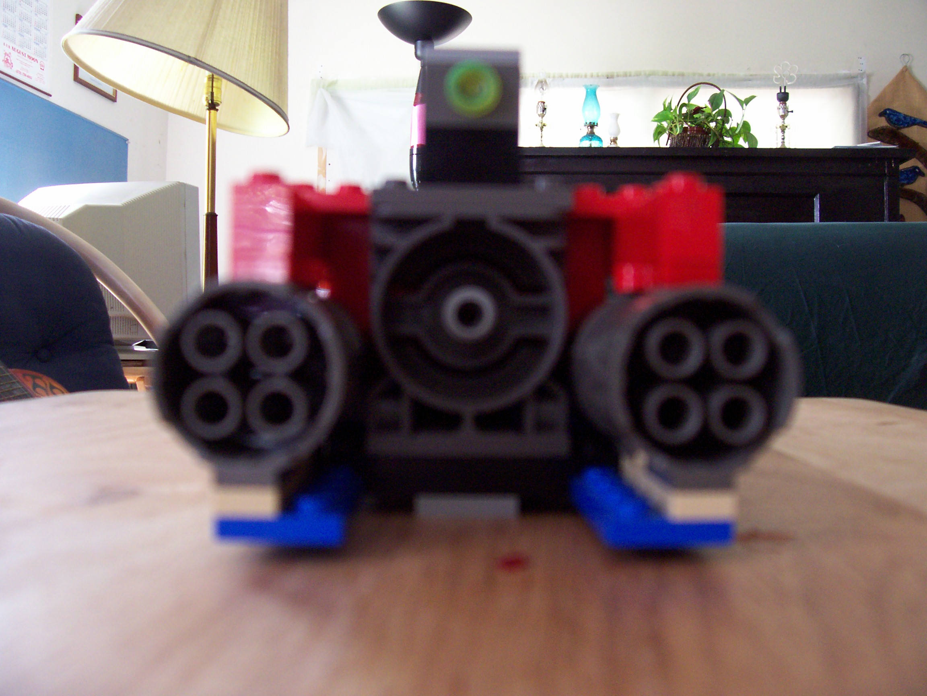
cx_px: 464
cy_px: 348
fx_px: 911
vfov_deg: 41.8
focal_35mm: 34
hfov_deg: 54.0
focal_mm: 5.6
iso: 160
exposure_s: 1/8
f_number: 2.7
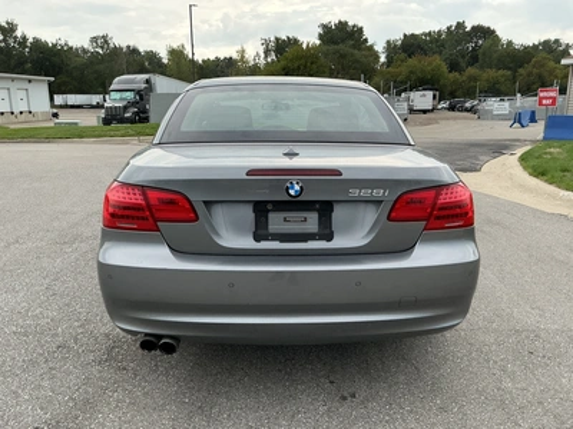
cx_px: 286
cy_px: 214
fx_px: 463
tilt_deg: -11.2
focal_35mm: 28
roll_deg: +0.4
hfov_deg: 63.4
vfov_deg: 49.7
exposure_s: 1/524
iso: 25
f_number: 1.8
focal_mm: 3
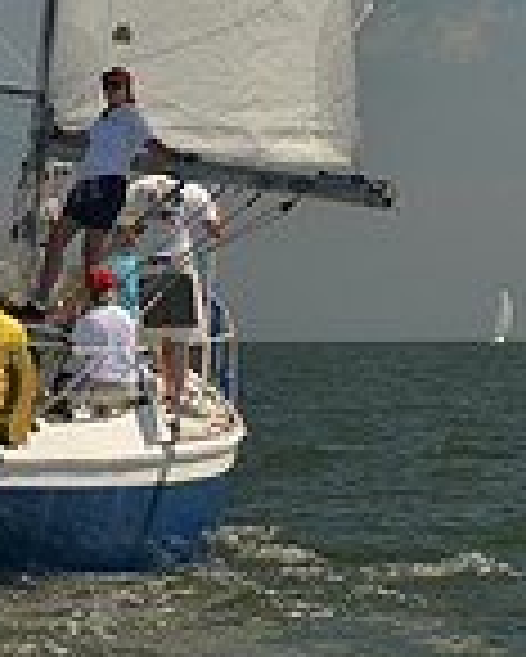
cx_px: 335
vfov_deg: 7.2
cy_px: -504
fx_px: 5074
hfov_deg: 5.9
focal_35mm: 261
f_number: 7.1
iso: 200
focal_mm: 70
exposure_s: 1/800
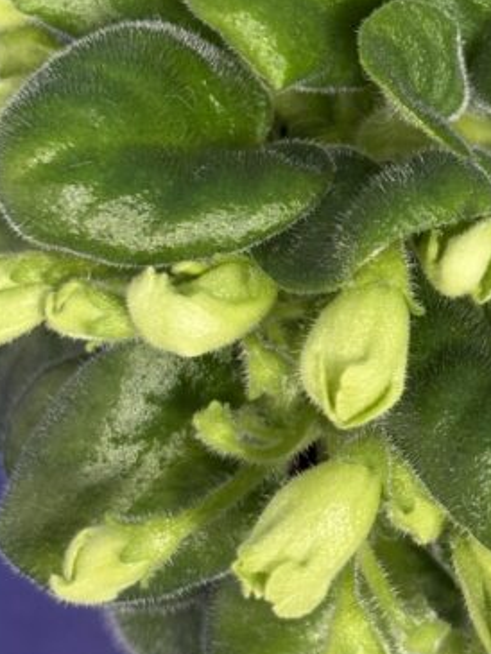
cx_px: 478
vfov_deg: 13.5
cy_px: 251
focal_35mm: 146
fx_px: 2760
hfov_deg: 10.1
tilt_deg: -71.8
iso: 125
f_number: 1.6
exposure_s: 1/60
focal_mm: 5.96
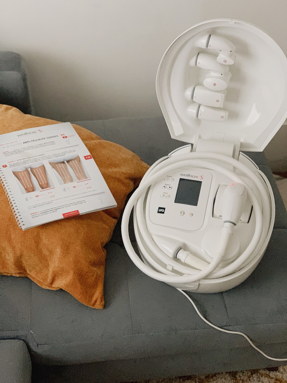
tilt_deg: -46.1
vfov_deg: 36.8
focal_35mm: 52
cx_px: 144
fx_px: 575
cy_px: 192
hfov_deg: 28.0
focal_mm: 6
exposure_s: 1/51
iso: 400
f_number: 2.4
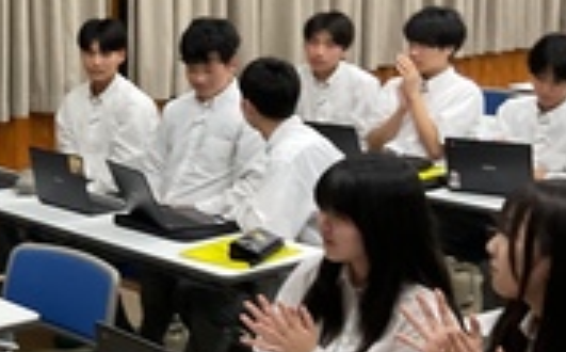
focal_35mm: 87
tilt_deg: -13.8
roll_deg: -1.9
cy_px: 197
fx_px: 1340
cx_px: -131
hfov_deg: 21.9
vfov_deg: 15.0
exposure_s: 1/60
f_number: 1.8
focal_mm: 3
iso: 100
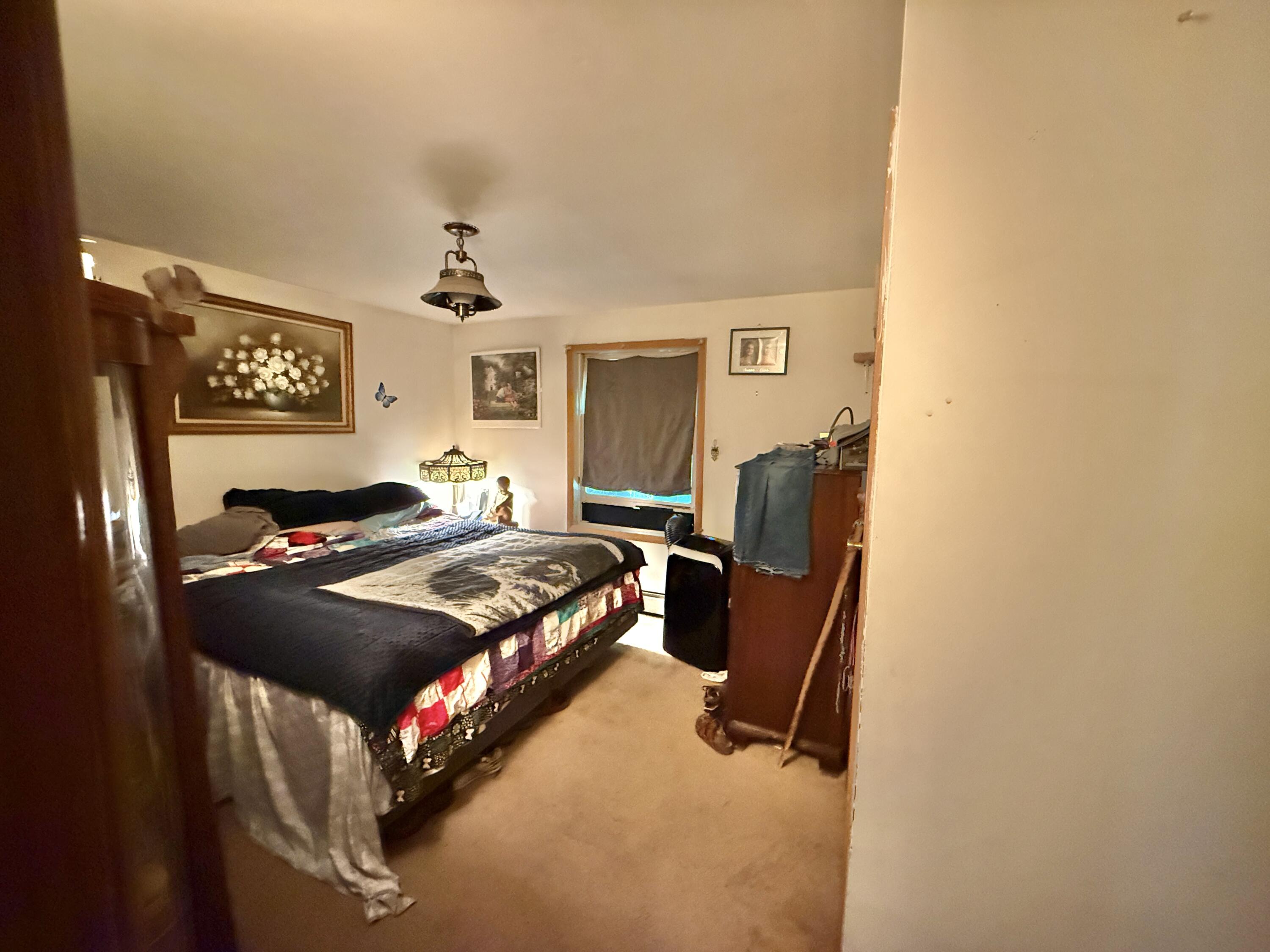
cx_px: 635
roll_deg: -1.6
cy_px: 476
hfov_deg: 102.1
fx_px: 514
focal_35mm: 14
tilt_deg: -5.8
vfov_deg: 85.7
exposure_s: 1/40
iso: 1250
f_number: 2.2
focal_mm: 2.22
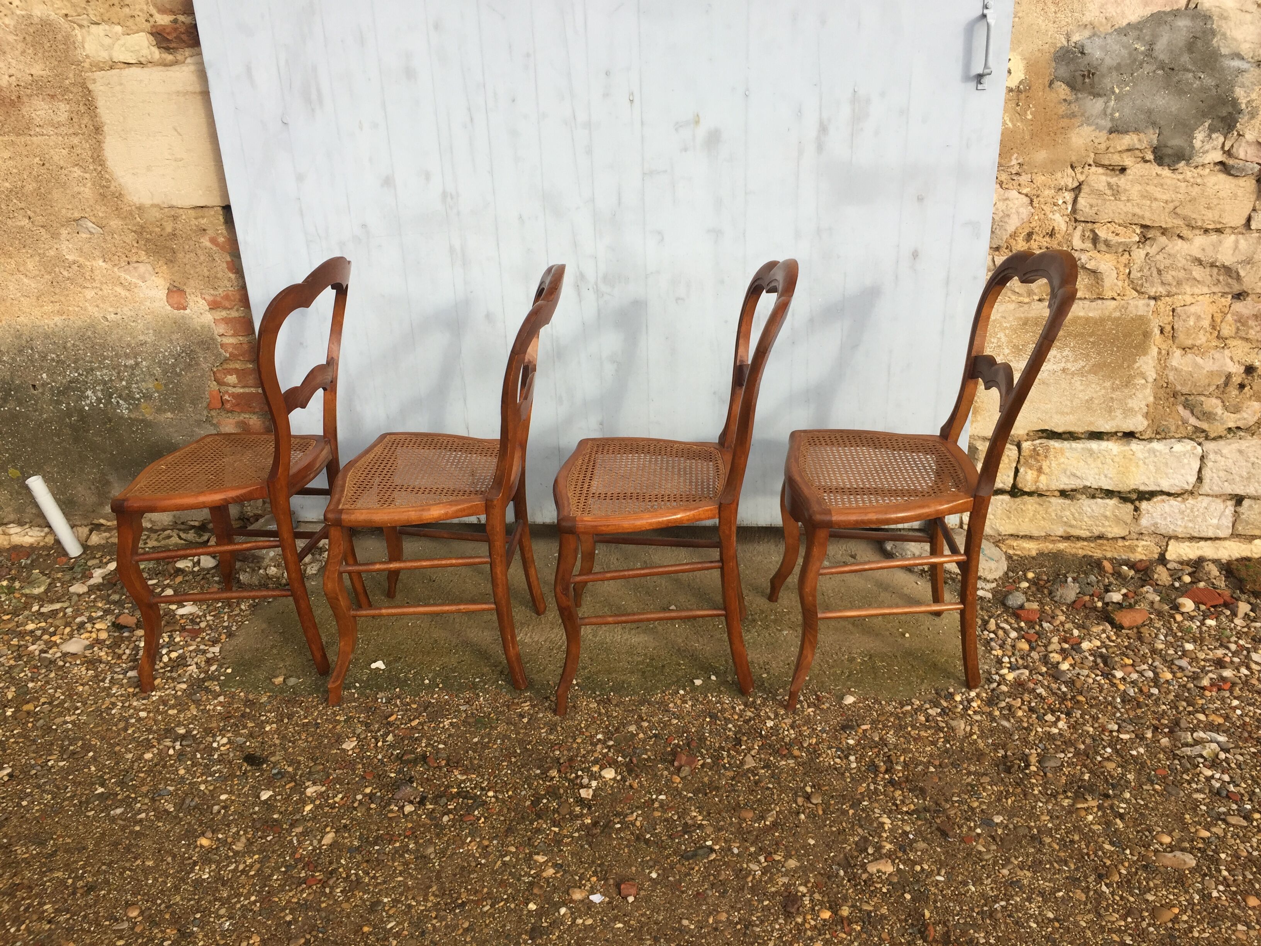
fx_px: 1056
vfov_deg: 48.2
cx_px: 630
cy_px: 473
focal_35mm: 29
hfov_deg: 61.7
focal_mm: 4.15
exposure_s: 1/942
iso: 32
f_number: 2.2
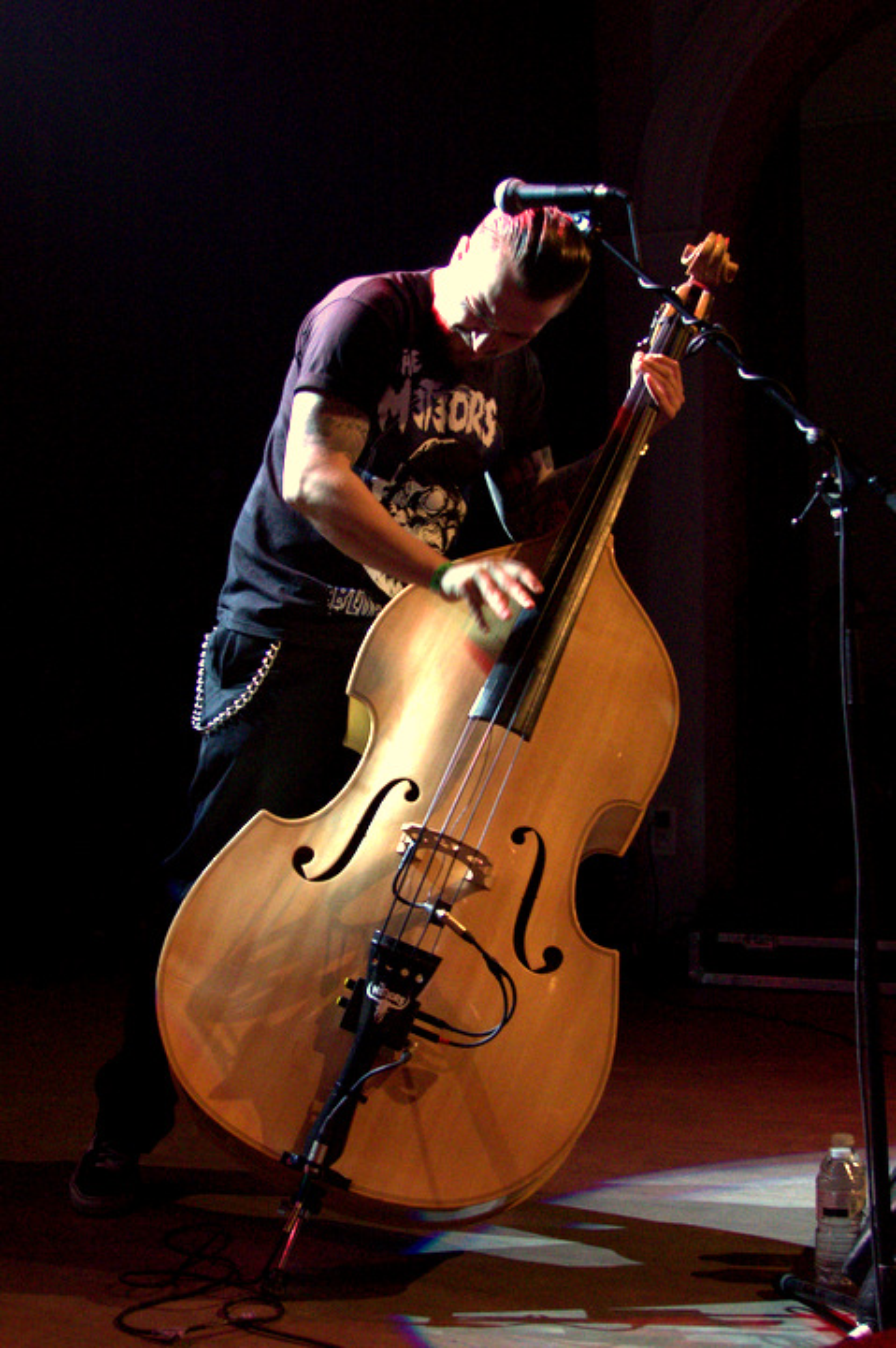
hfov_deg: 43.5
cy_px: 674
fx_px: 1122
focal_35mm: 30
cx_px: 448
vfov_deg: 62.0
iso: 3200
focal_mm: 20
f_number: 2.8
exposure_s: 1/80
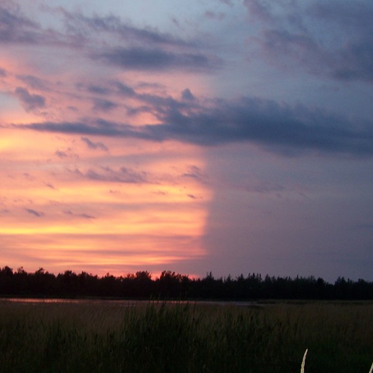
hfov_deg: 27.6
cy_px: 235
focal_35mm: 62
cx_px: 135
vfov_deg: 27.6
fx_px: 756
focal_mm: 6.3
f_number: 2.8
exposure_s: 1/20
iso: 80
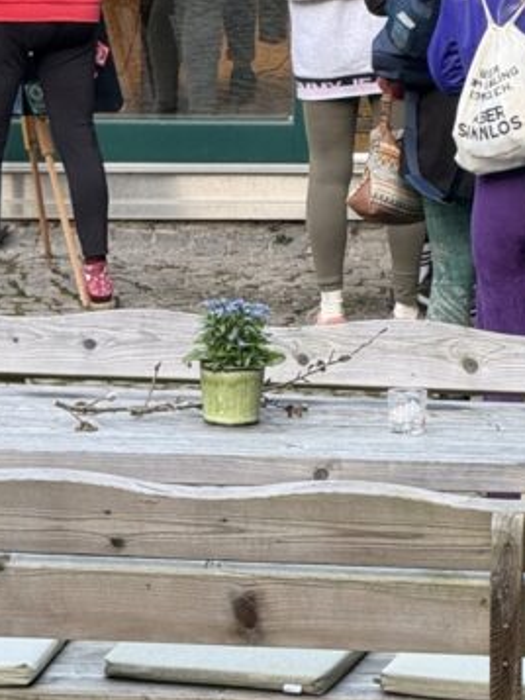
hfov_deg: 4.3
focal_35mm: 344
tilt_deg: -6.8
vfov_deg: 5.7
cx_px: 427
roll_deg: -0.6
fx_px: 6952
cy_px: 47
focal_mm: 15.66
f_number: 2.8
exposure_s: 1/100
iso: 160
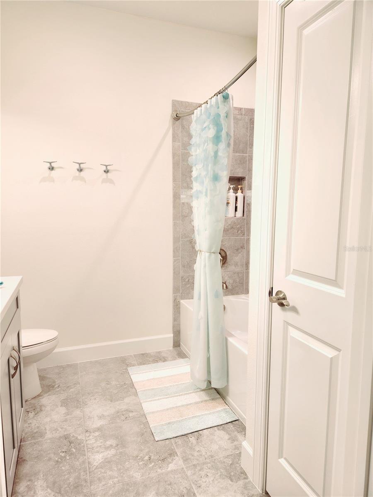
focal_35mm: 23
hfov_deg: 58.9
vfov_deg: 73.9
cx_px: 186
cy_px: 248
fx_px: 330
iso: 80
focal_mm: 5.4
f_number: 1.8
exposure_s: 1/120
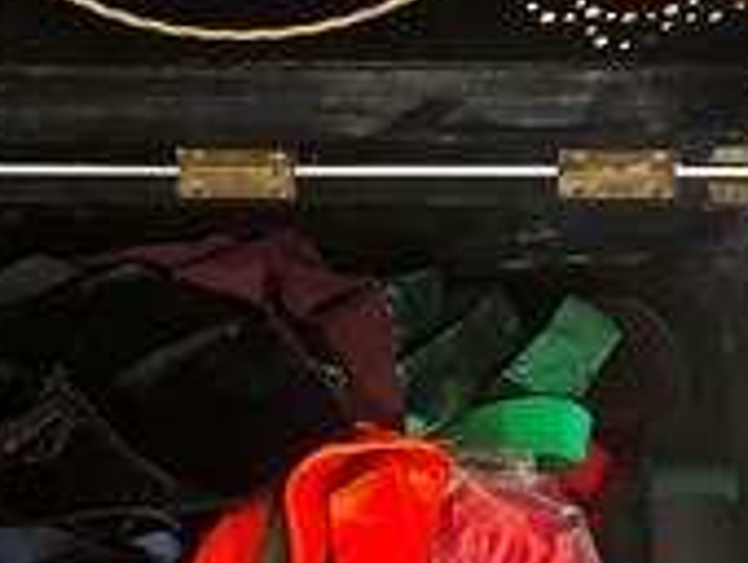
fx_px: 1320
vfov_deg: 23.6
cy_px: 484
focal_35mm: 61
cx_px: 216
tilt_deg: -69.2
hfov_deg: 31.2
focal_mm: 5.1
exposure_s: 1/50
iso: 400
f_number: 1.6
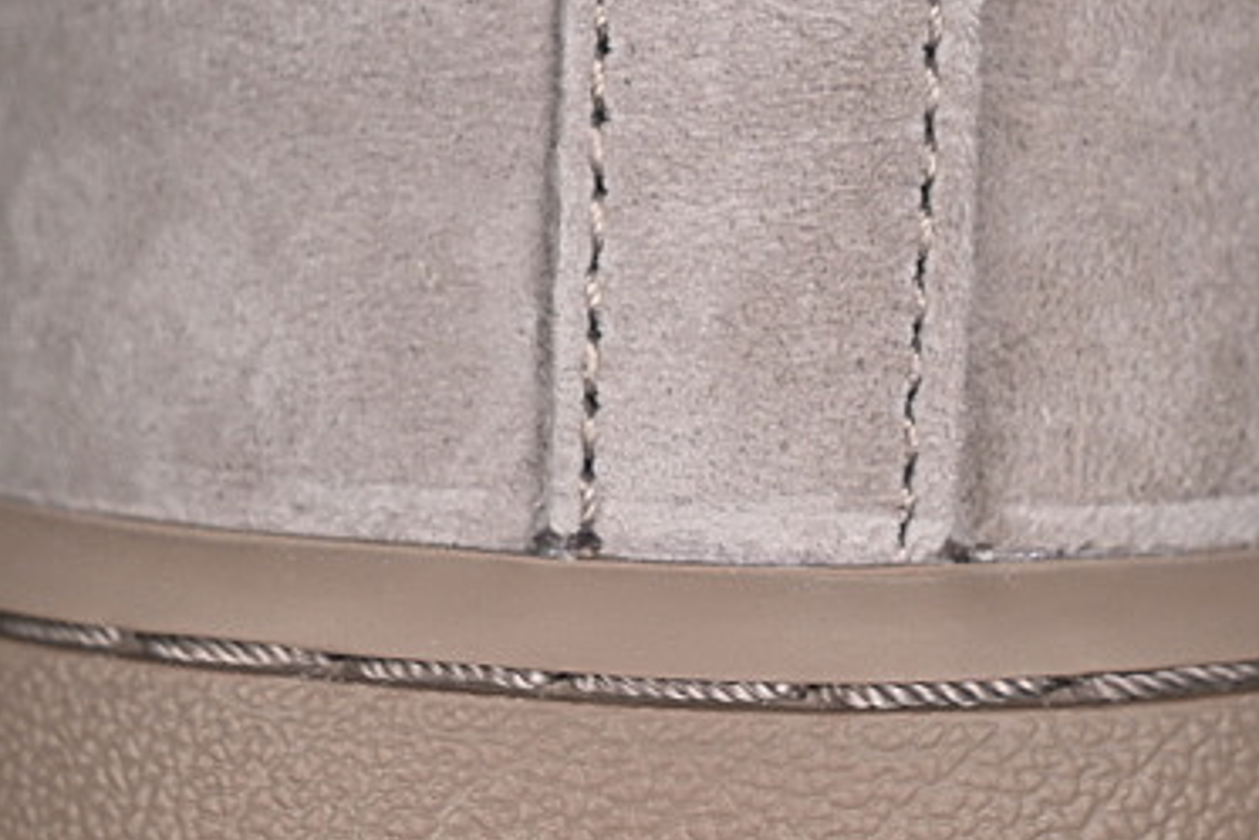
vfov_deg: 6.3
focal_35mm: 217
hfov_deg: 9.5
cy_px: 51
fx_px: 7592
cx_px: 689
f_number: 6.3
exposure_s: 1/60
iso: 160
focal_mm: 50
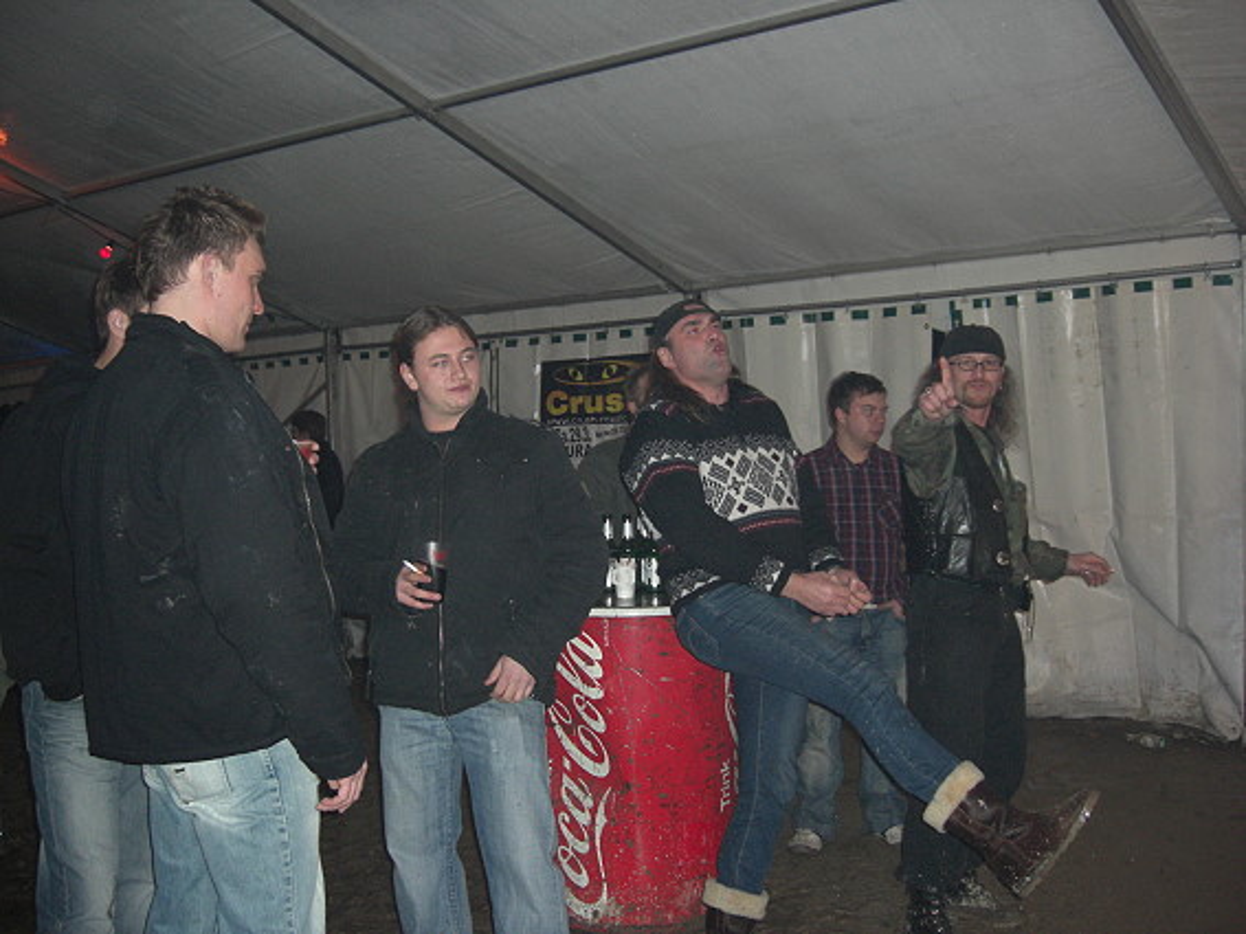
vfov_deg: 37.7
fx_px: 1368
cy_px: 467
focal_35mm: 38
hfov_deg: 49.0
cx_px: 623
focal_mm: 7.9
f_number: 2.8
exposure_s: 1/60
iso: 200
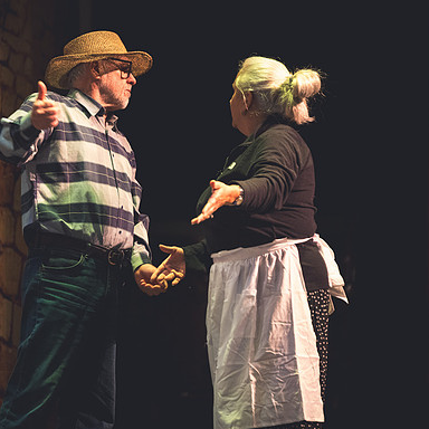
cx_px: 198
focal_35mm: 257
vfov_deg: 6.8
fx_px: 3603
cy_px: 215
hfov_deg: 6.8
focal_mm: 200
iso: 5600
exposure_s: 1/250
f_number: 2.8
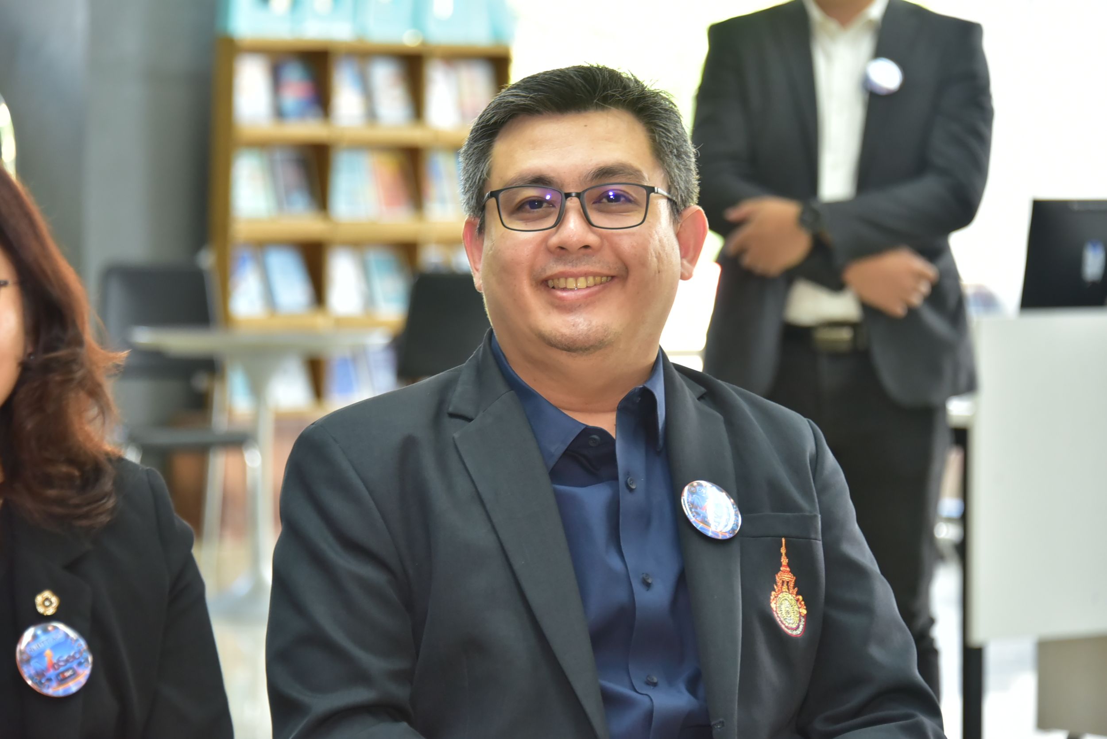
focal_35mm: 145
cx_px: 554
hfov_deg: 14.1
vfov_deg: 9.5
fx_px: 4460
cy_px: 370
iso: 2000
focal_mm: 145
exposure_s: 1/160
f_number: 5.6
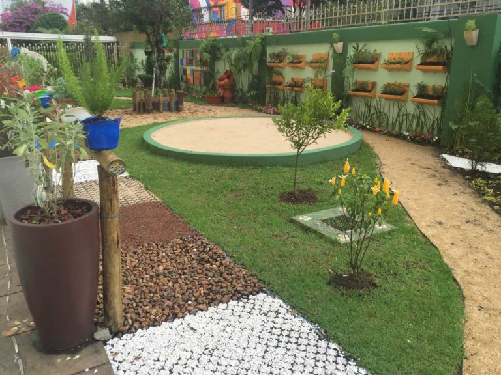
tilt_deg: -19.3
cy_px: 188
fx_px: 420
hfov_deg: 61.7
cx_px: 250
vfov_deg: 48.2
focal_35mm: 29
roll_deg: -1.8
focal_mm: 4.15
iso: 32
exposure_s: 1/719
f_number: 2.2
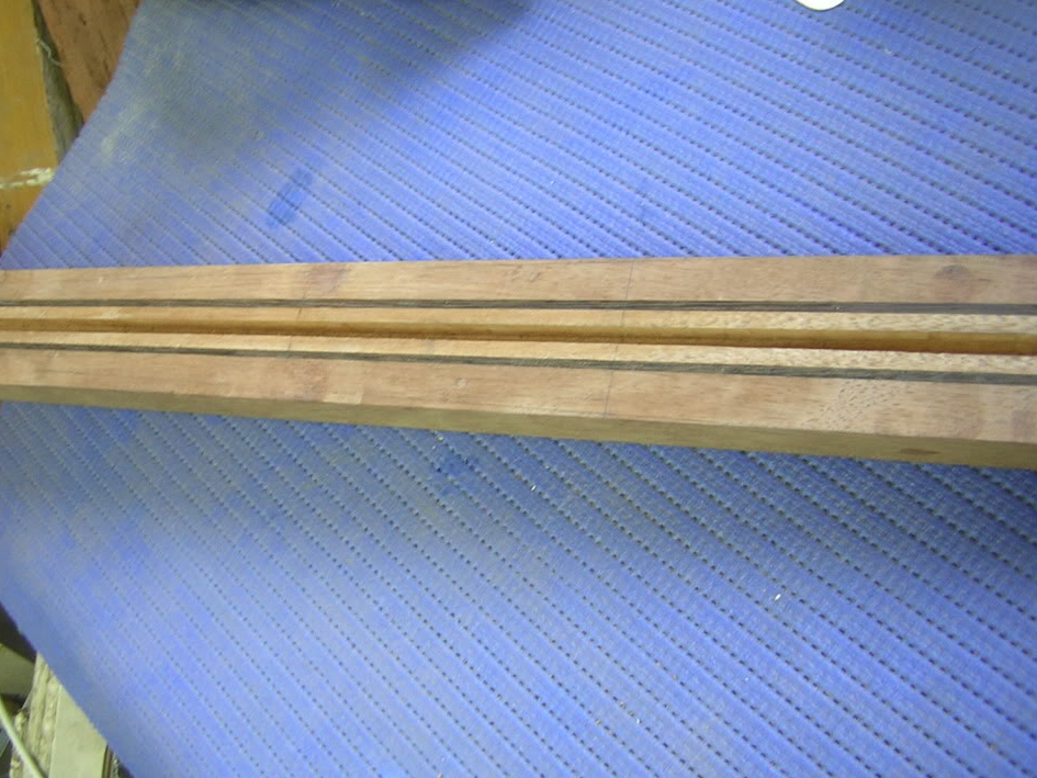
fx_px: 1168
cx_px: 540
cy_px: 394
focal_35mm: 39
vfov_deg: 36.8
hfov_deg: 47.8
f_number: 2.6
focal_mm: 4.7
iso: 50
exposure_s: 1/7
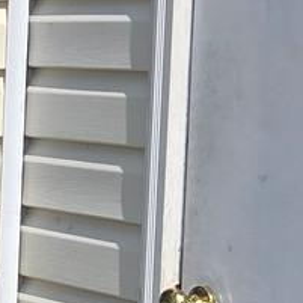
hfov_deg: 6.3
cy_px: 179
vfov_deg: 8.5
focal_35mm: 207
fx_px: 2050
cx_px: -1069
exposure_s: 1/1737
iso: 12
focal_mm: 6.3
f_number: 1.7
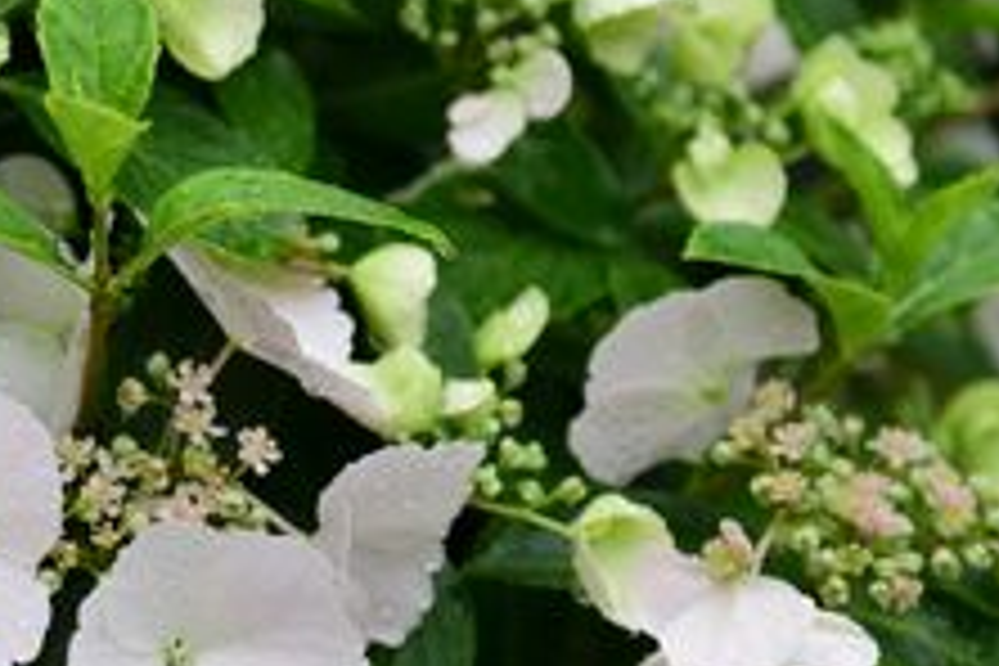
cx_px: -135
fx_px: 5577
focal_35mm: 201
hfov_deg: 10.1
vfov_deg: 6.8
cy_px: 380
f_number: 2.8
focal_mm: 58
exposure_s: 1/1000
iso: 250
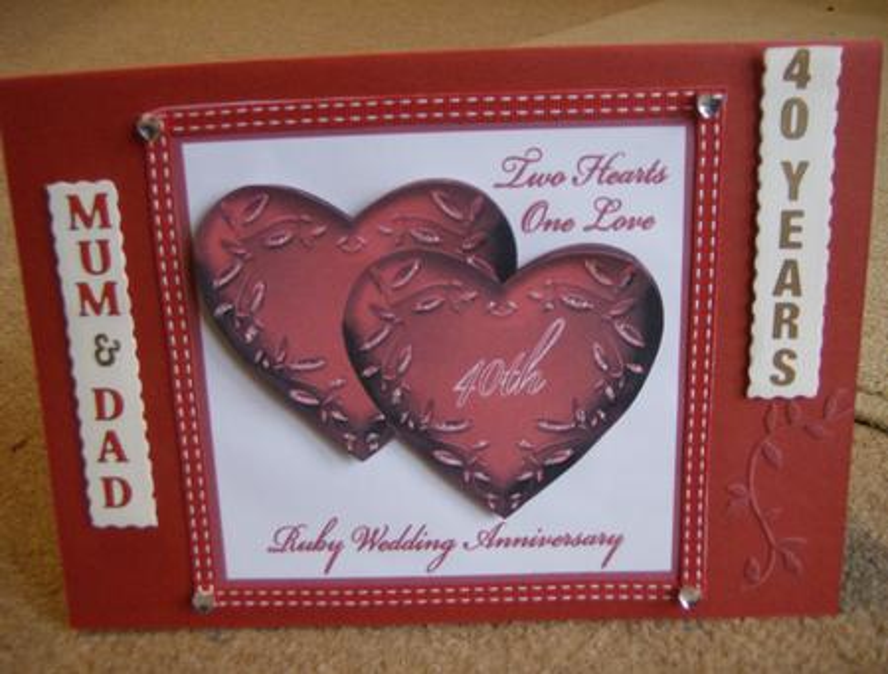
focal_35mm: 36
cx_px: 444
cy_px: 337
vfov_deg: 39.9
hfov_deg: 51.2
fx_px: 928
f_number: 2.8
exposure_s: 1/9.27
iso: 200
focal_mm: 6
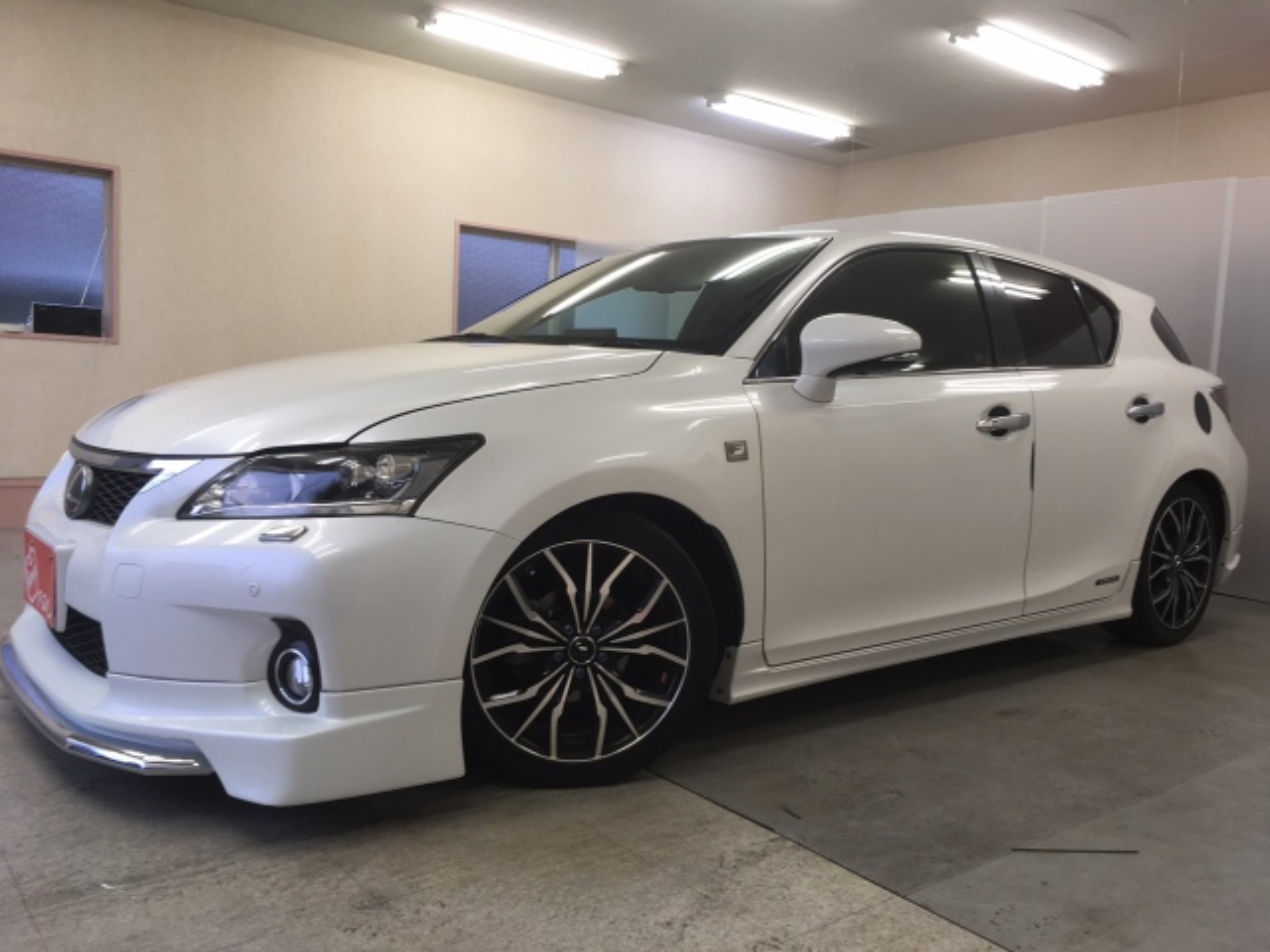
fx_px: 1064
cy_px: 476
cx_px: 635
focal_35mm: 29
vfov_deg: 48.2
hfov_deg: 61.7
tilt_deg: -6.2
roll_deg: -2.4
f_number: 2.2
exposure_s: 1/33
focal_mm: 4.15
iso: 25
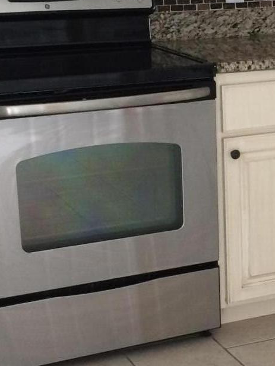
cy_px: 186
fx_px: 995
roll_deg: +0.0
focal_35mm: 94
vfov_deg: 20.9
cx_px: 309
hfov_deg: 15.3
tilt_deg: -15.4
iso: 100
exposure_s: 1/30
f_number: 2.2
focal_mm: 4.15
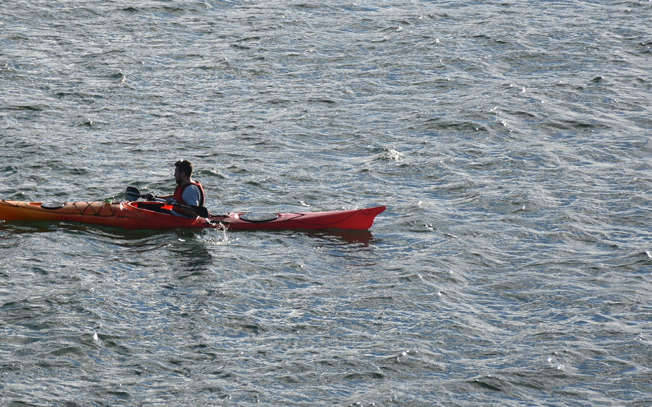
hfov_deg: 9.5
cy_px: 182
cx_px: 162
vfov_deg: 5.9
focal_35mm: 221
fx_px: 3924
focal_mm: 85
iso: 100
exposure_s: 1/500
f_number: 5.6
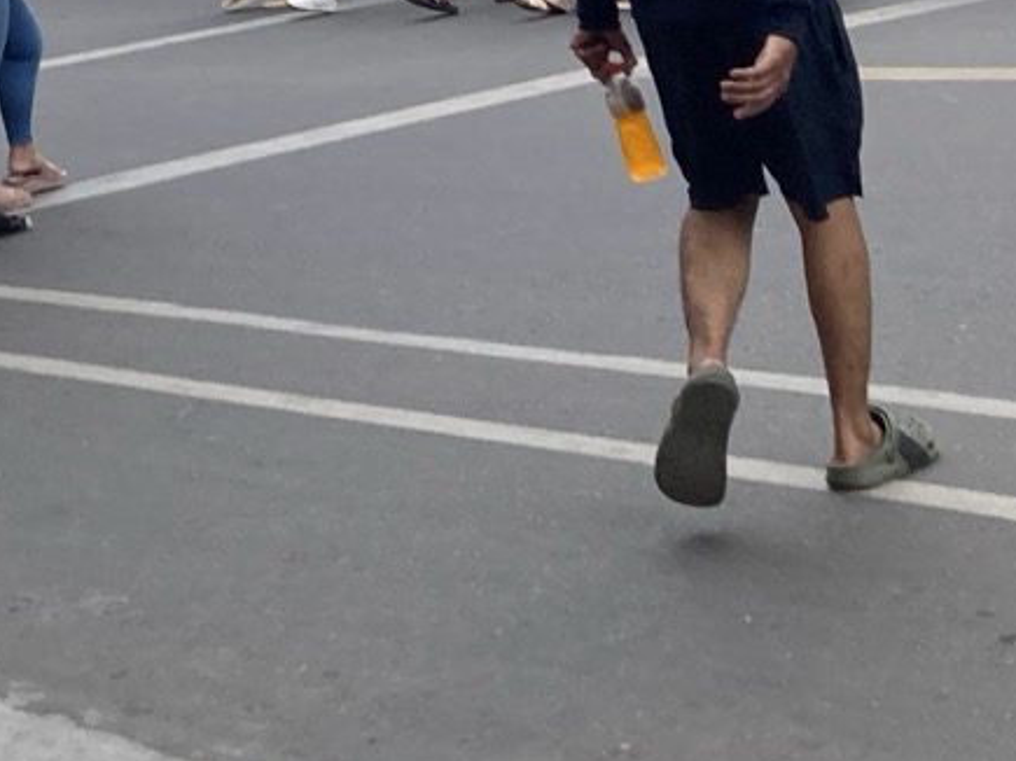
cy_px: -609
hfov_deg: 18.0
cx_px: -238
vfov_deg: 13.0
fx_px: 3022
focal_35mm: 103
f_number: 1.8
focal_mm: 3.99
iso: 20
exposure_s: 1/1263
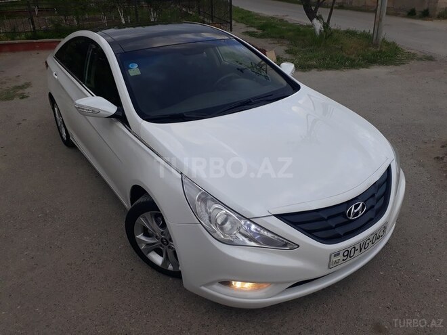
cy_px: 168
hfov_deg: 65.3
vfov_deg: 51.4
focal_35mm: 27
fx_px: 349
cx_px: 224
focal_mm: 3.6
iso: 40
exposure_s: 1/471
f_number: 1.9
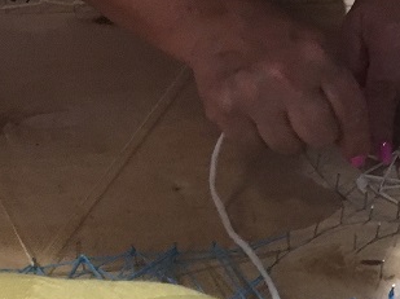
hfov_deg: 20.5
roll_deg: -9.2
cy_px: 245
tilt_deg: -40.5
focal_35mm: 94
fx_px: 1085
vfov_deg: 15.6
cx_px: 347
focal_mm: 4.15
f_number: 2.2
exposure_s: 1/17
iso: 400
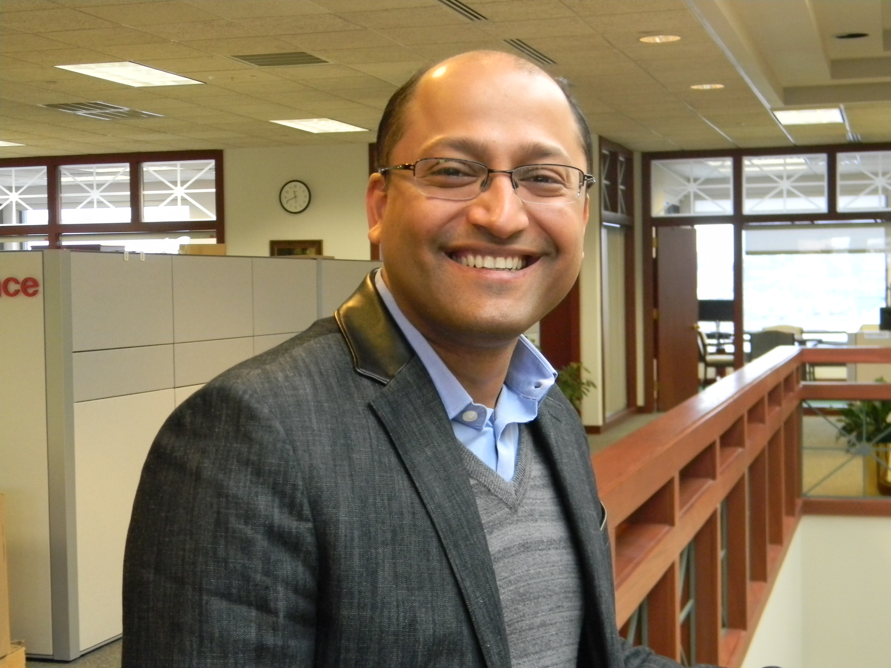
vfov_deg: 26.1
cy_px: 334
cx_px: 446
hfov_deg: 34.3
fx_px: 1441
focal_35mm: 56
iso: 400
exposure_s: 1/14
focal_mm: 10.1
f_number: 4.1
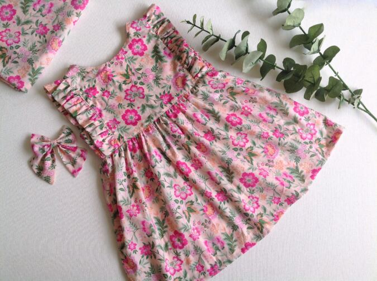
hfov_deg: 52.7
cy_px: 140
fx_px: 381
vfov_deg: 40.6
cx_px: 188
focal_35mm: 35
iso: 50
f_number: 2.4
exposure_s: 1/252
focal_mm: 4.28
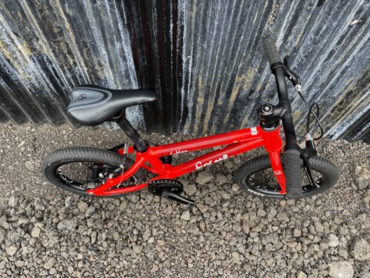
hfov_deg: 67.3
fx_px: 278
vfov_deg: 53.1
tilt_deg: -63.2
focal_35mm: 26
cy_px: 139
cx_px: 185
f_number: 1.6
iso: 32
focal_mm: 4.2
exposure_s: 1/127
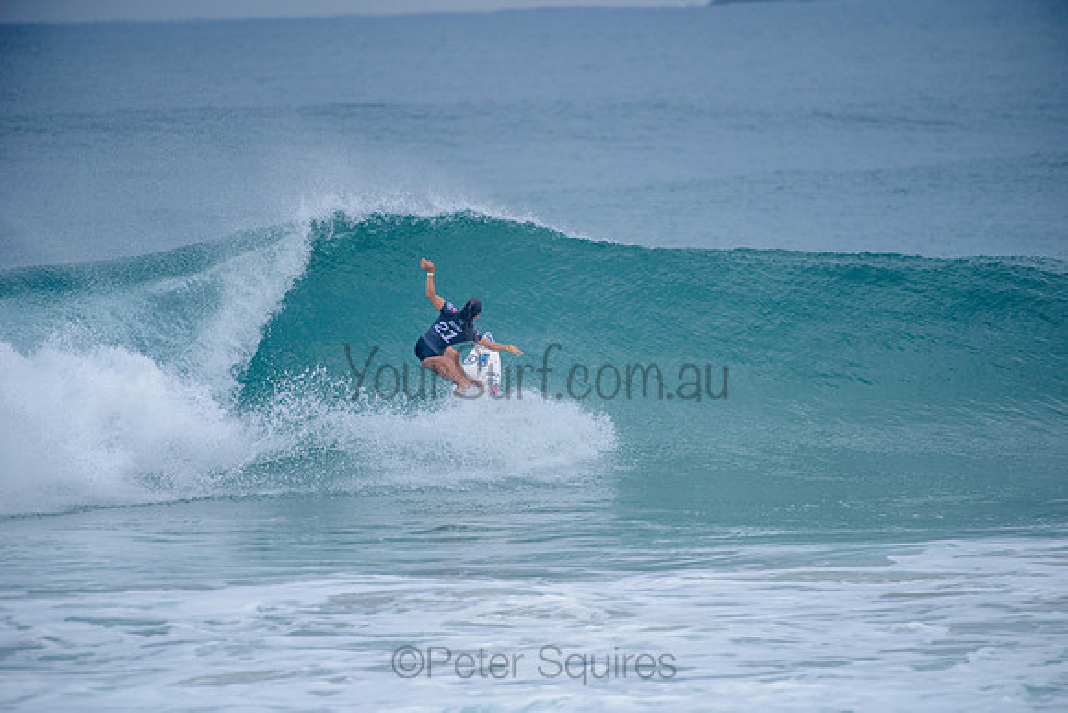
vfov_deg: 2.9
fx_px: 14245
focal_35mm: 480
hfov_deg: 4.3
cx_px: 534
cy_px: 356
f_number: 5.6
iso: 450
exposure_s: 1/2000
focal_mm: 480
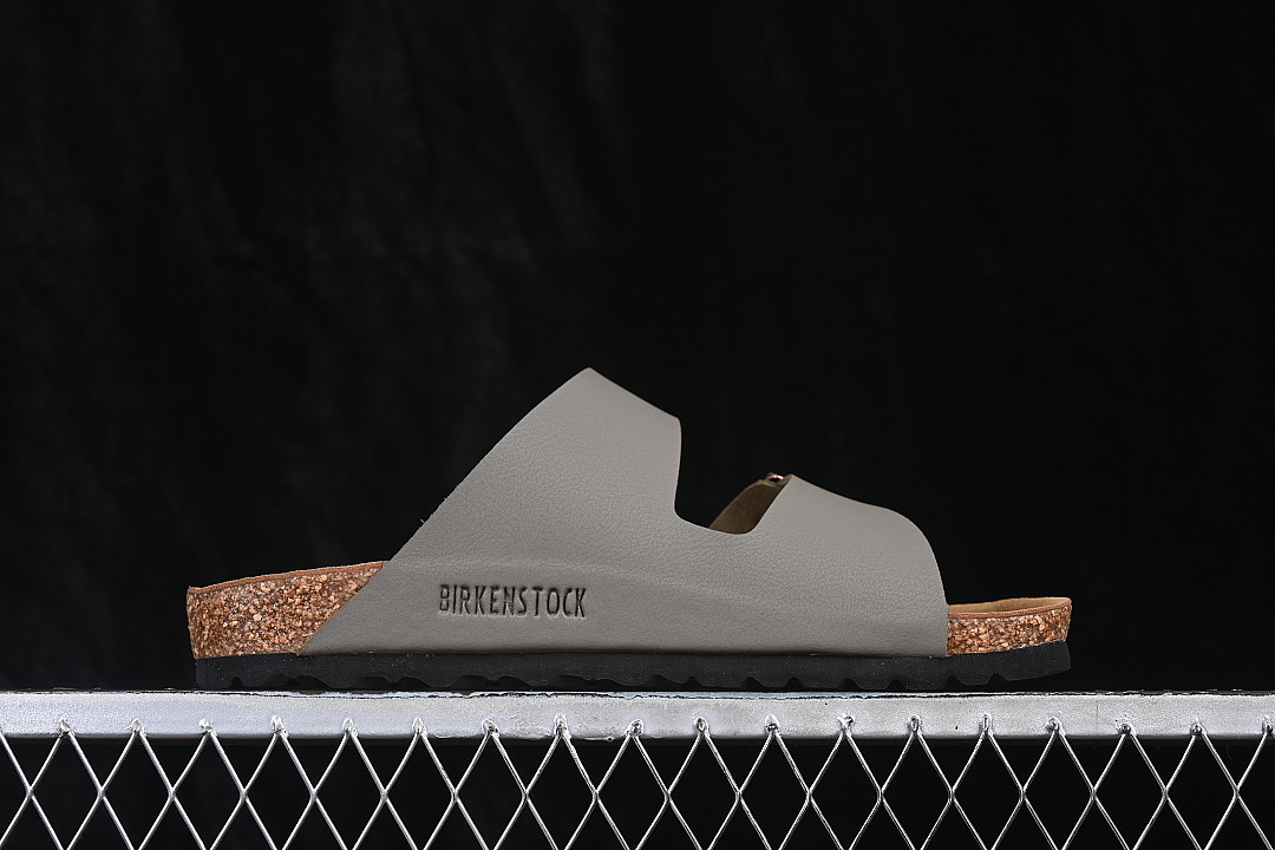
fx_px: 2656
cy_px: 425
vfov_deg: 18.2
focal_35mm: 75
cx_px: 638
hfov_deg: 27.0
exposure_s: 1/60
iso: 160
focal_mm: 50
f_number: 6.3
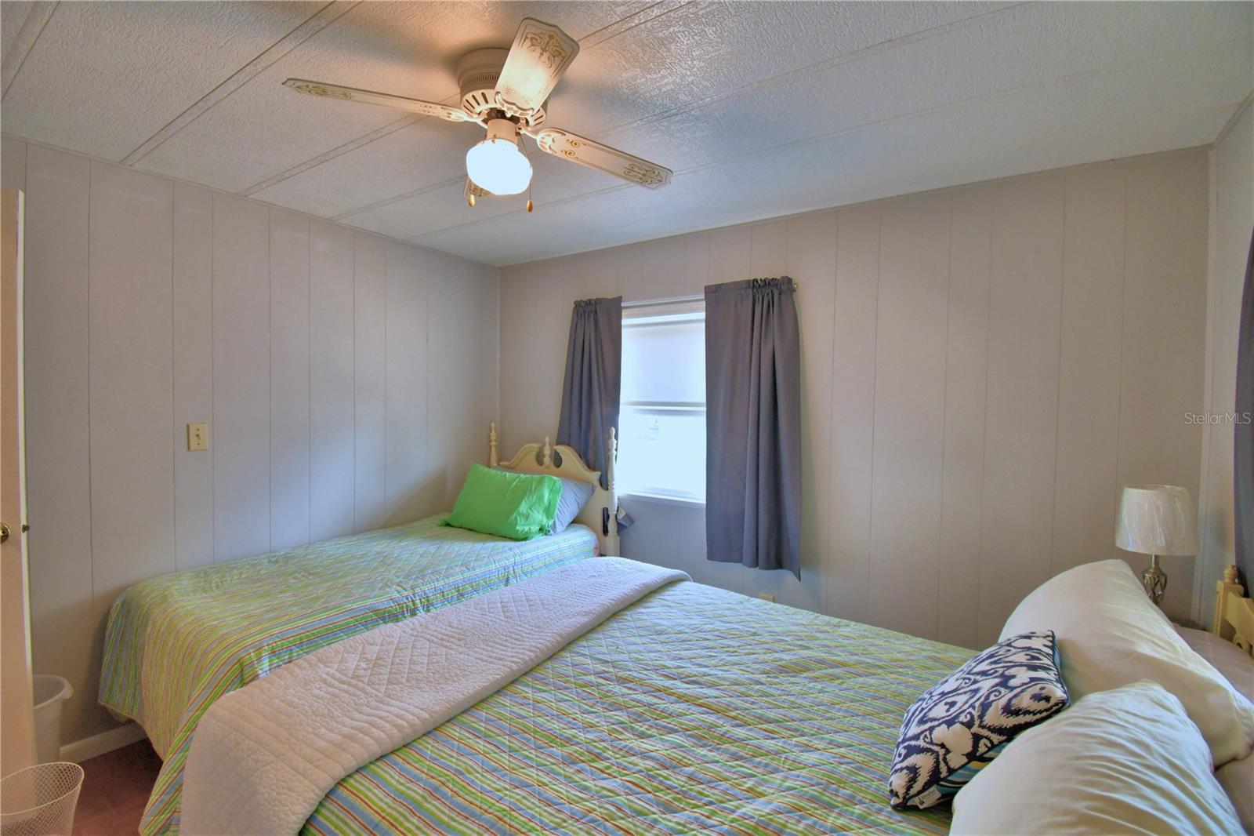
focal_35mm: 15
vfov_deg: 77.3
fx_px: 522
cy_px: 418
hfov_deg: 100.4
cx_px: 627
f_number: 4.5
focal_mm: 10
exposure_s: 1/80
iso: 400
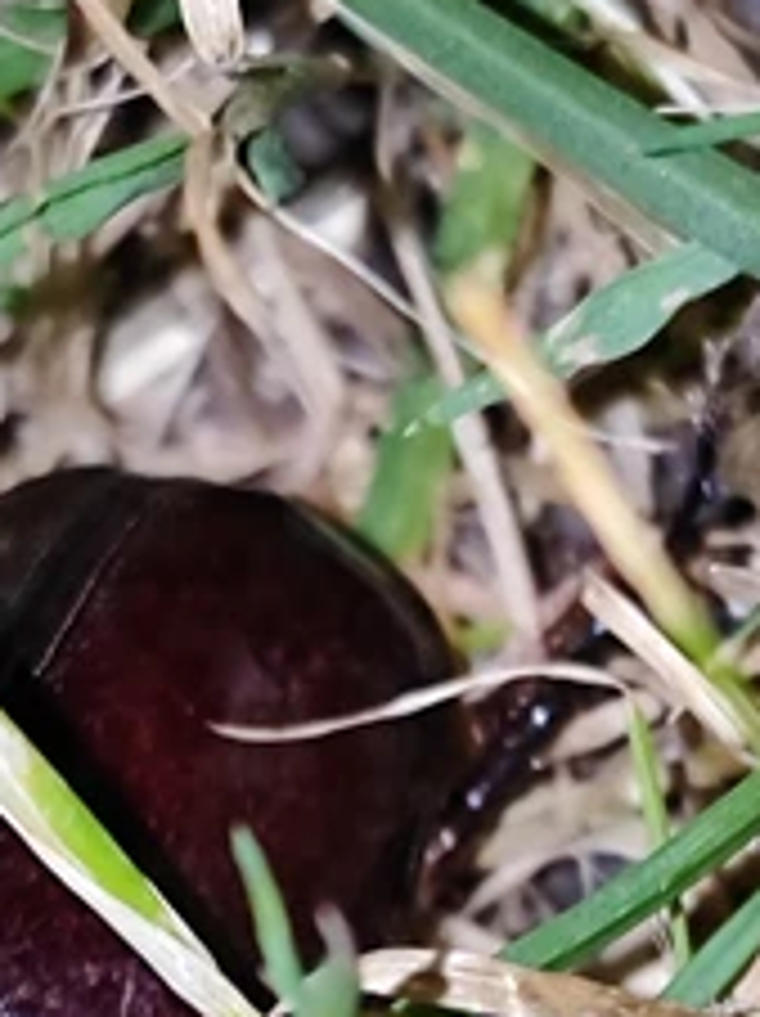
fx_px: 1994
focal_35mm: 68
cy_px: 756
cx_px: 409
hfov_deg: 21.6
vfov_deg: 28.2
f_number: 1.89
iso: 1245
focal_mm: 5.89
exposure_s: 1/50
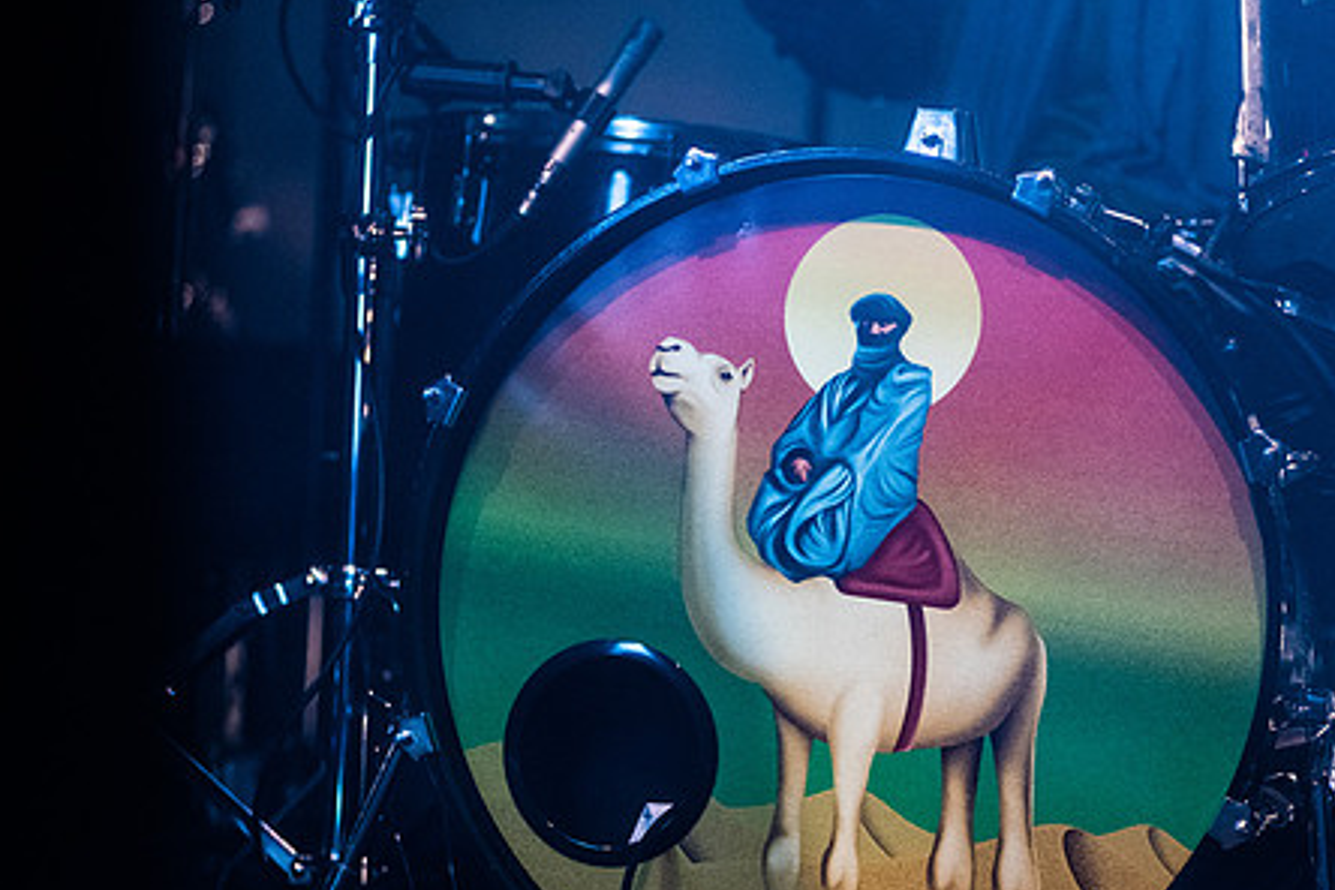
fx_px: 4598
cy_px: 573
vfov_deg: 11.0
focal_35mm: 124
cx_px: 866
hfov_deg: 16.5
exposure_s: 1/160
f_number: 3.2
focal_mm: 95
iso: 2500
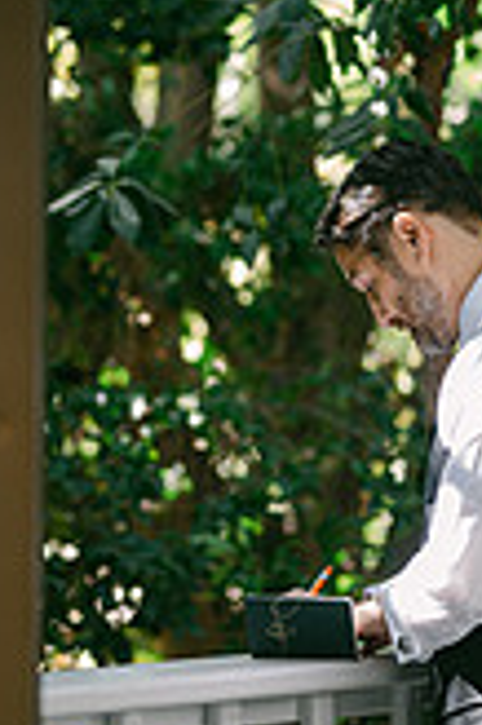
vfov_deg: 15.0
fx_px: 2757
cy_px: 261
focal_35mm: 137
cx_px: 356
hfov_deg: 10.0
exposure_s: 1/125
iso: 140
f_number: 1.8
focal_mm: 50
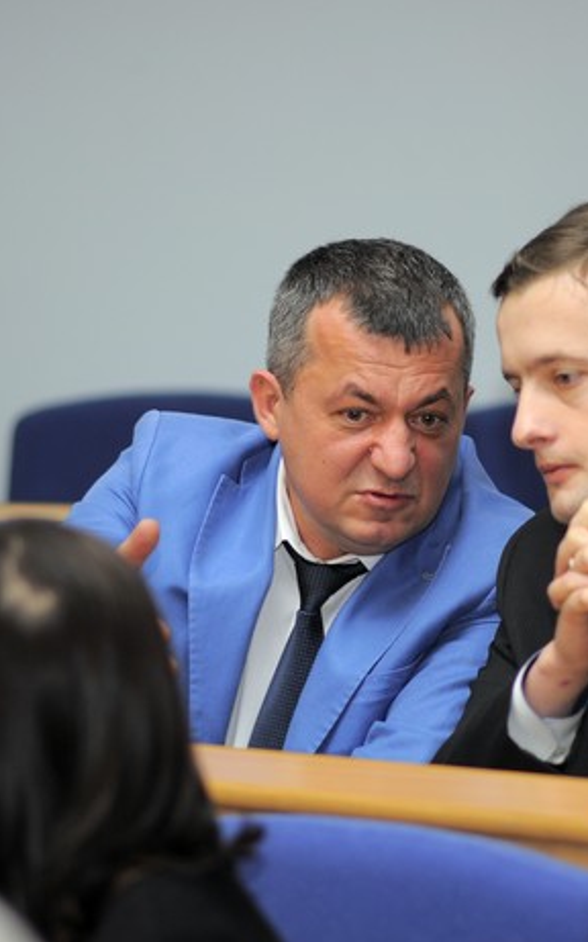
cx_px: 400
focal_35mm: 197
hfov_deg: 6.7
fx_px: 5047
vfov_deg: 10.7
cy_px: 472
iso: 250
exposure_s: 1/200
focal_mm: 85
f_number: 1.8
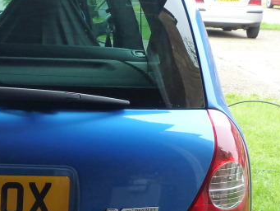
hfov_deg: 21.4
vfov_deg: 17.0
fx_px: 704
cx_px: -25
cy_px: 137
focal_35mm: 87
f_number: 3.4
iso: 200
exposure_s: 1/30
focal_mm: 4.7
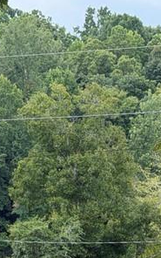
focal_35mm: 176
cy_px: 275
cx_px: 126
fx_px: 1236
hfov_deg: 7.4
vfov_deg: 11.7
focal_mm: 6.76
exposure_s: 1/1264
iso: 64
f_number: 1.78
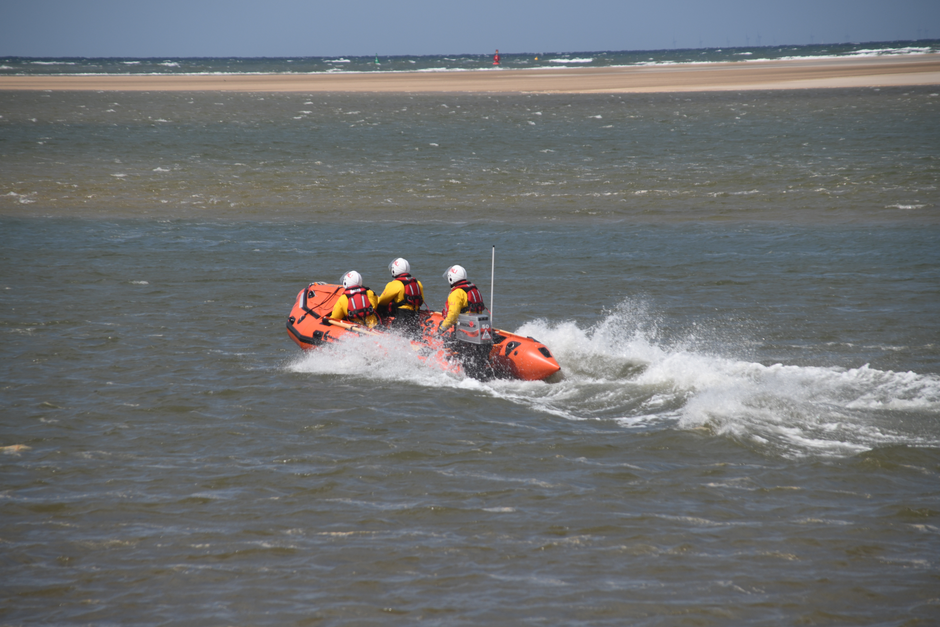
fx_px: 5744
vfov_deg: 6.2
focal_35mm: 220
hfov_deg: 9.4
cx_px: 470
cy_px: 314
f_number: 11
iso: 160
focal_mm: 220
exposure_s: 1/500
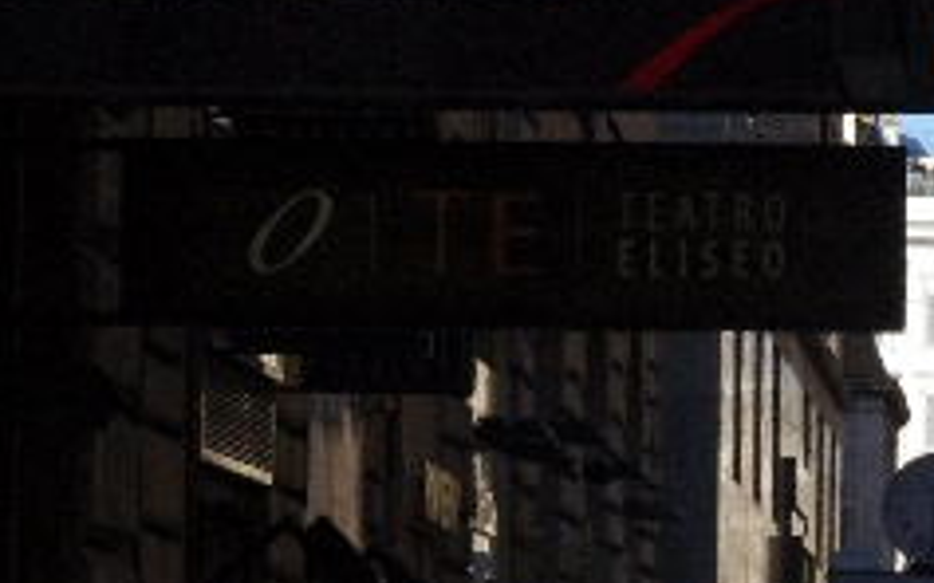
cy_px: 364
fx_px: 7176
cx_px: 1222
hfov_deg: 7.4
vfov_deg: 4.7
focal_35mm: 282
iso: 3200
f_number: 18
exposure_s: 1/250
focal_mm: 55
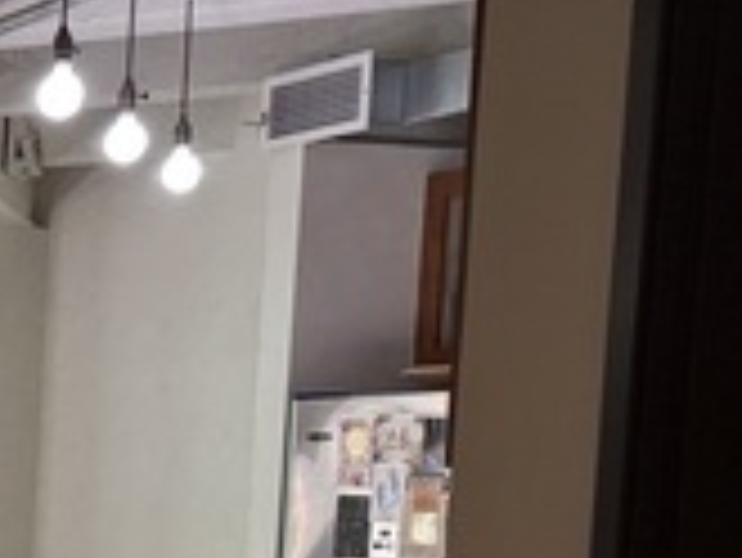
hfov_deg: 16.4
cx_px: -659
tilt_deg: -7.5
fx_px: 2081
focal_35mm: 97
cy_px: 734
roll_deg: -1.3
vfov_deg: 14.6
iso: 200
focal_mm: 6.76
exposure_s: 1/120
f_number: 1.78
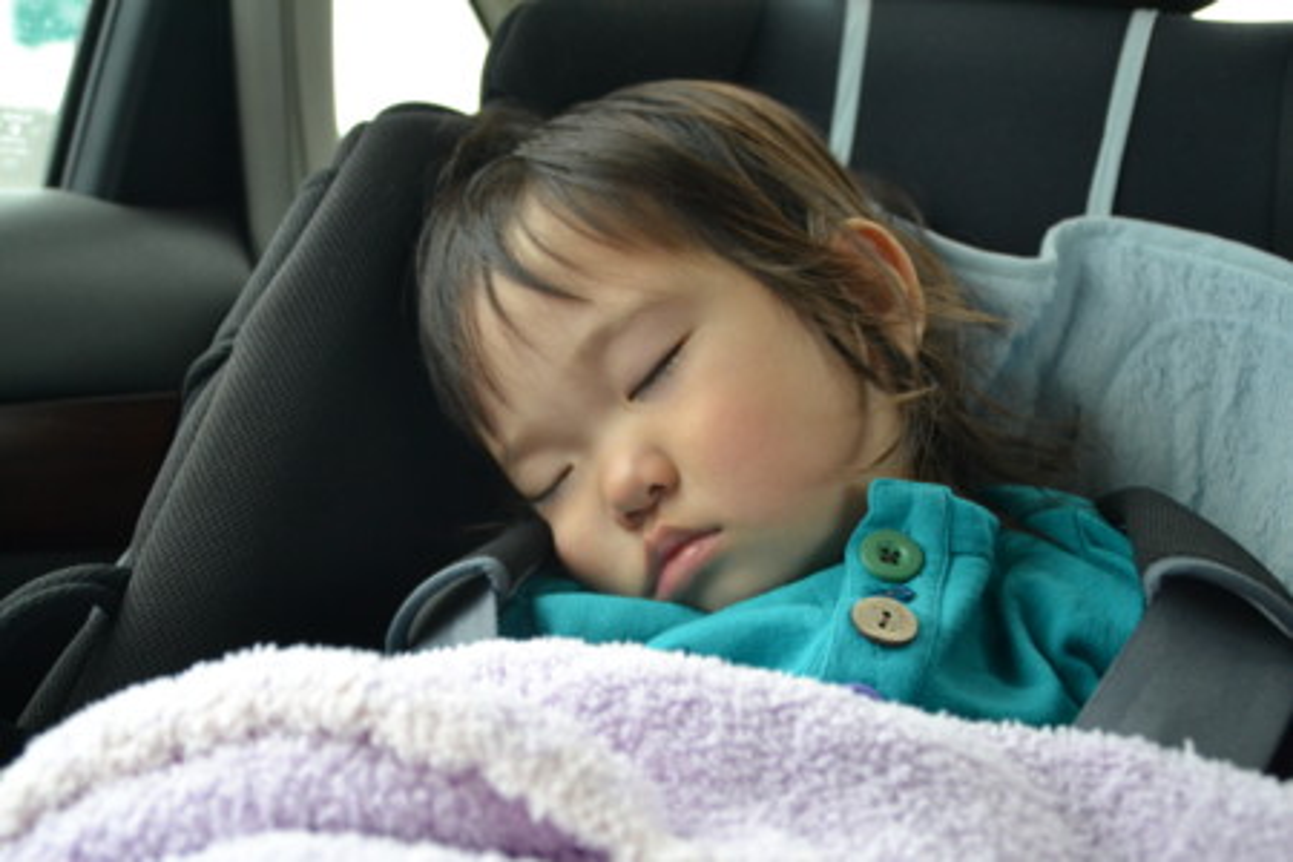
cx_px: 646
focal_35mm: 42
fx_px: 1508
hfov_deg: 46.4
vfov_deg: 31.9
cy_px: 431
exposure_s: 1/80
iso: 1600
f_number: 4.5
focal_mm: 28
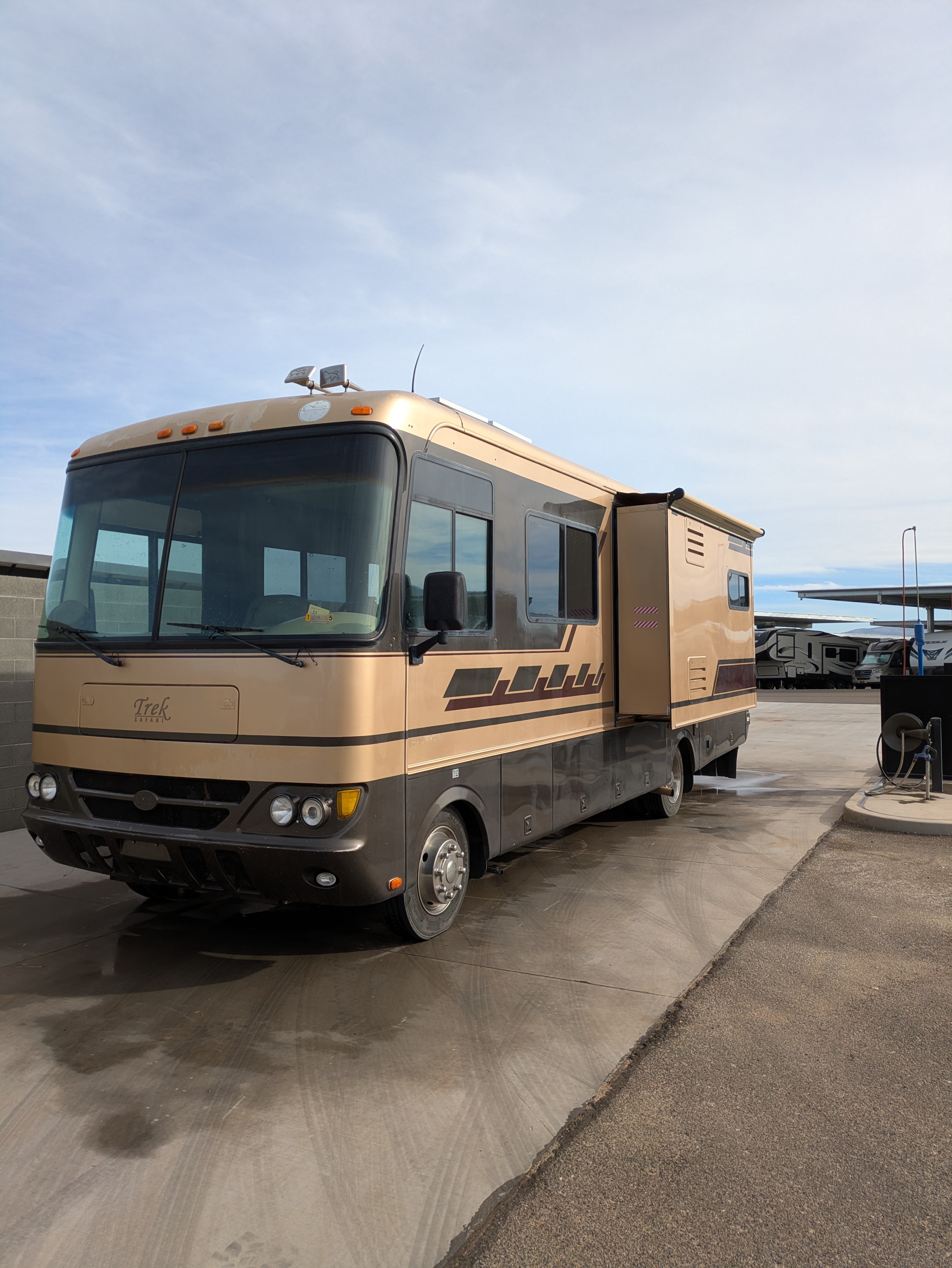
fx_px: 916
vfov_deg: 69.4
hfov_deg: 54.9
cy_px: 634
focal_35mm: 25
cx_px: 476
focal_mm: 5.43
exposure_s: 1/1692
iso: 52
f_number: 1.89
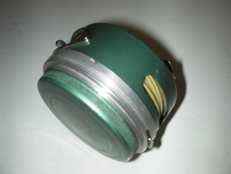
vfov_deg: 37.7
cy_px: 87
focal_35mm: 38
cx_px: 116
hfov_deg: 49.0
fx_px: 254
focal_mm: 6.3
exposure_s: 1/30
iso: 200
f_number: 5.6
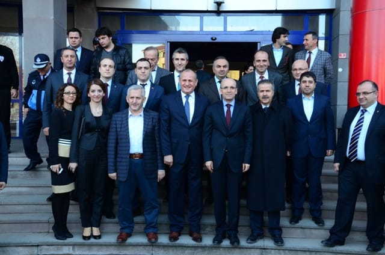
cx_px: 192
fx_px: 448
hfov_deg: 46.5
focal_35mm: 42
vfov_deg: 31.8
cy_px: 128
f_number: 7.1
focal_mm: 28
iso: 1000
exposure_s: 1/60
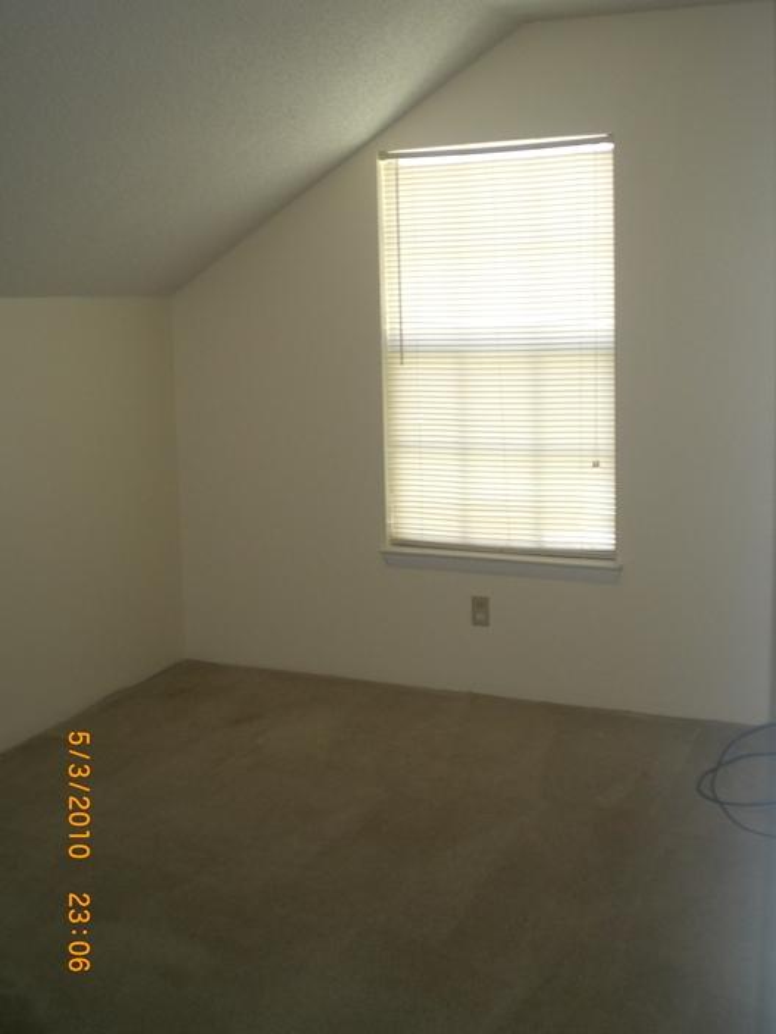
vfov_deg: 49.0
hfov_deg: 37.7
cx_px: 388
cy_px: 517
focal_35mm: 38
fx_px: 1136
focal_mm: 6.3
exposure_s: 1/80
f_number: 3.1
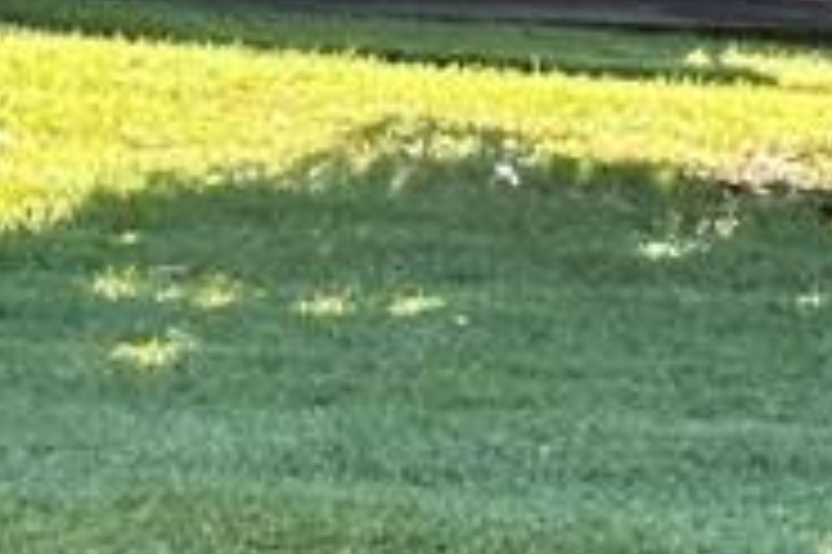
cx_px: 207
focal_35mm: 277
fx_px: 6396
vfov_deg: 4.9
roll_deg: -2.6
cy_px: 50
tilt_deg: -4.3
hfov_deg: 7.4
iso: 64
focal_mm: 6.86
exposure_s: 1/371
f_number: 1.78
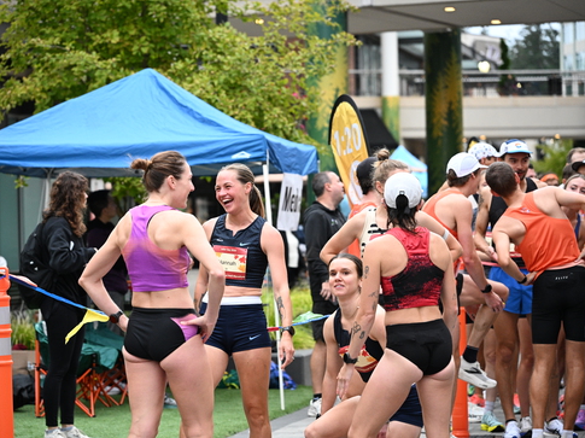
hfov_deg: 15.1
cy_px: 220
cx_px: 256
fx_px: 2212
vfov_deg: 11.3
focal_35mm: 131
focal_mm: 120
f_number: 4
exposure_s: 1/640
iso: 2500
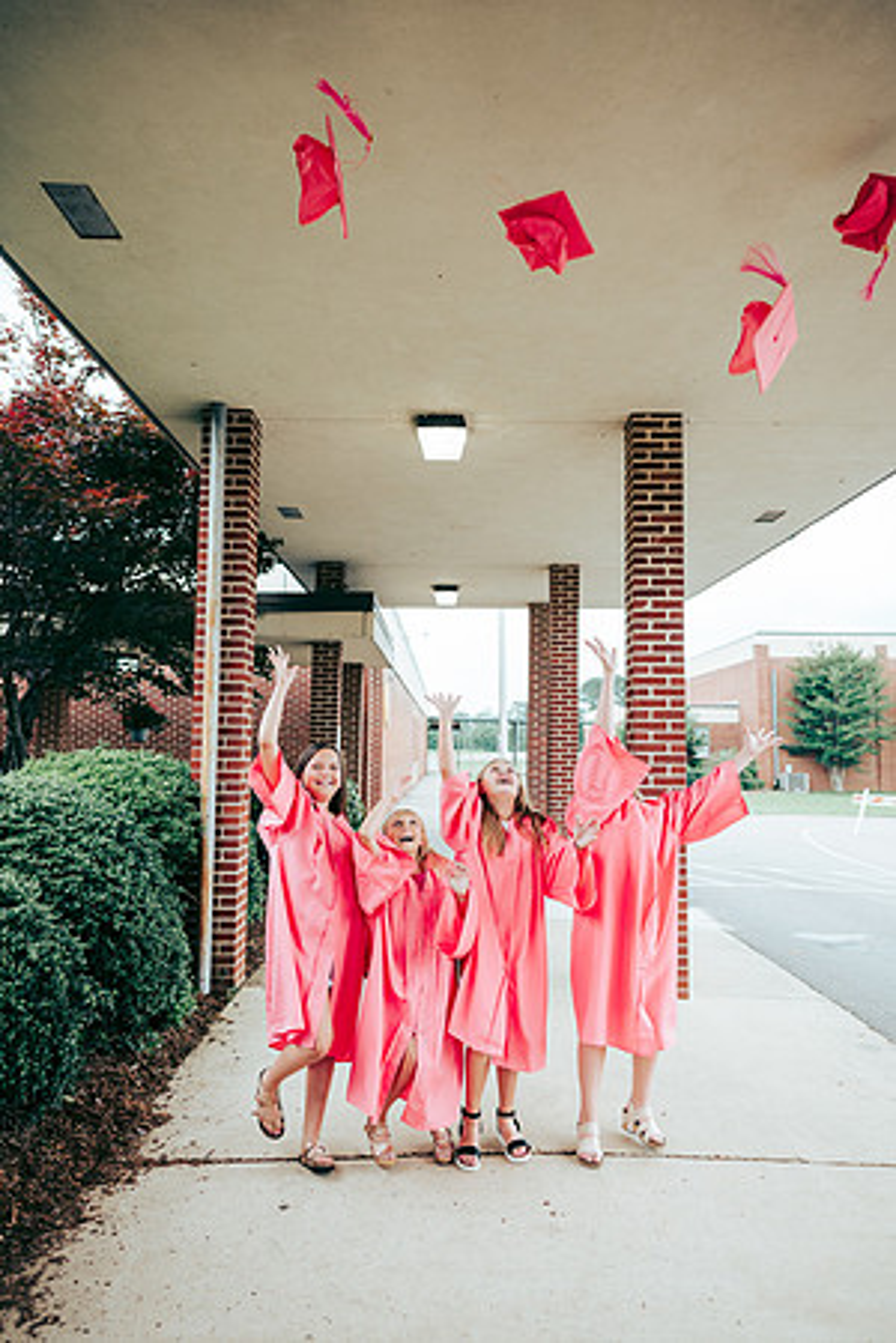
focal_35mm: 24
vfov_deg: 73.7
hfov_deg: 53.1
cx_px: 448
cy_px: 672
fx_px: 896
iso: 400
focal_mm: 24
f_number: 2.8
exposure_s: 1/250
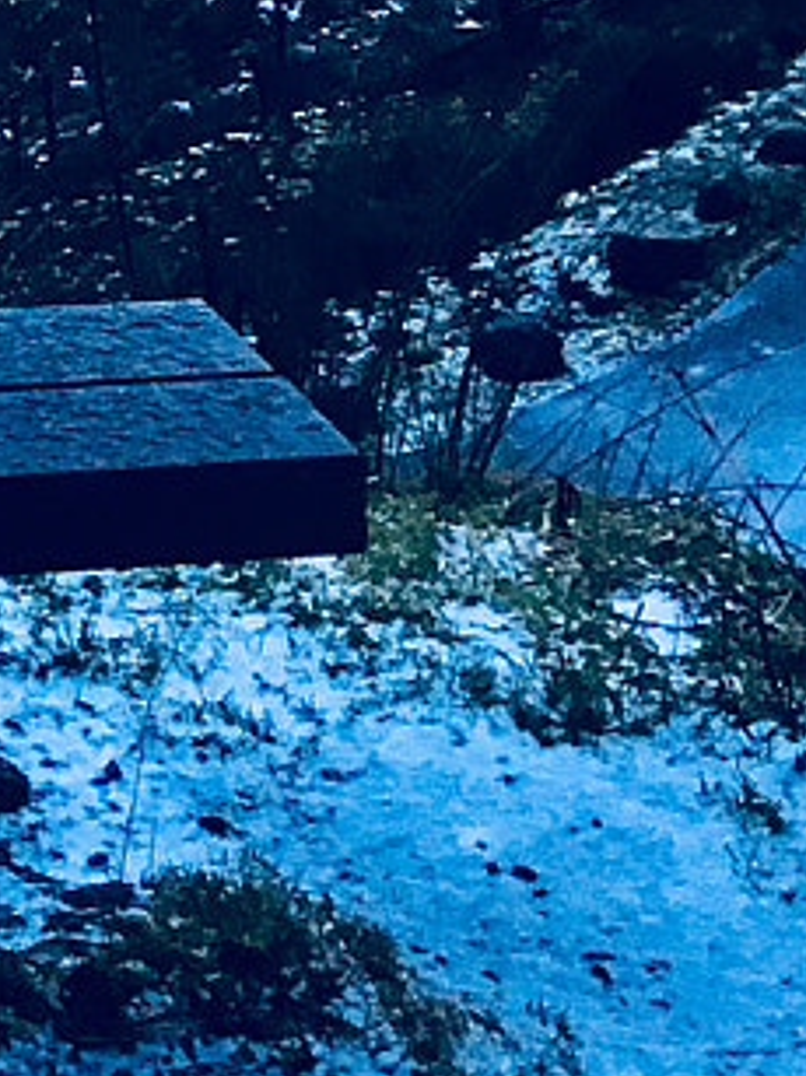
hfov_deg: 8.9
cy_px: -1304
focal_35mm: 151
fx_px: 4691
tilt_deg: -5.1
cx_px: -1086
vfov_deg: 11.4
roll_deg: +2.2
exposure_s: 1/33
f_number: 2.2
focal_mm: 4.15
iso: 32
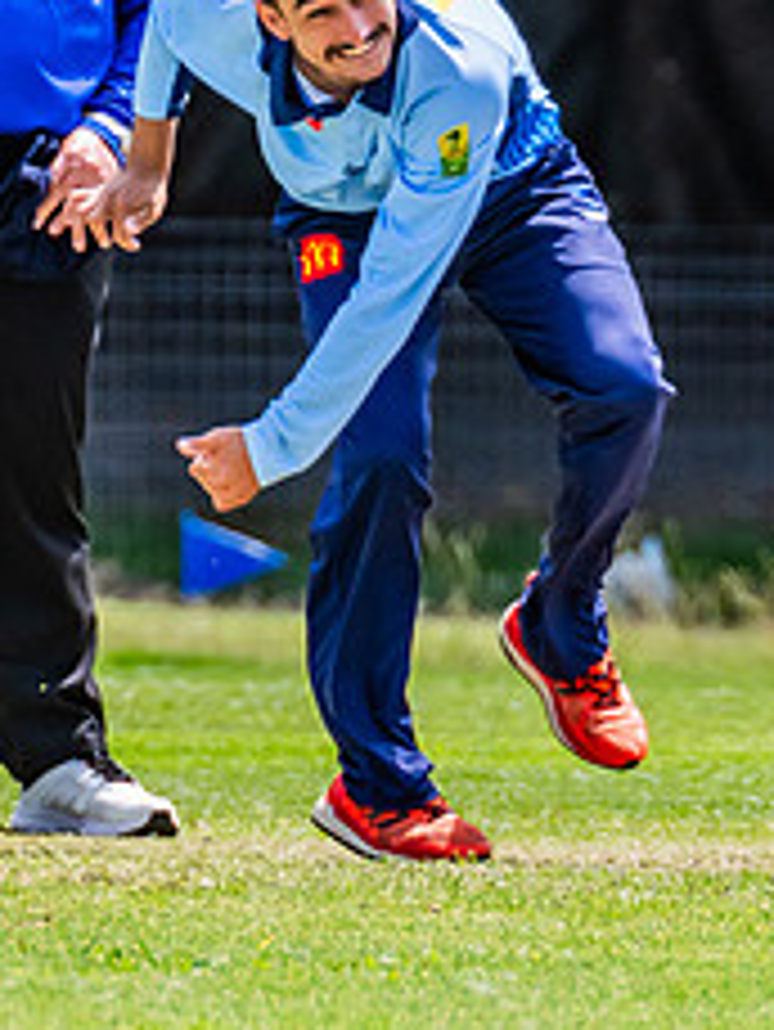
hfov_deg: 0.6
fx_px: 69548
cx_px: 436
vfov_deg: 0.8
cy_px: 442
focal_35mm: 2335
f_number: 9
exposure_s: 1/1250
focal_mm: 600
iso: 800
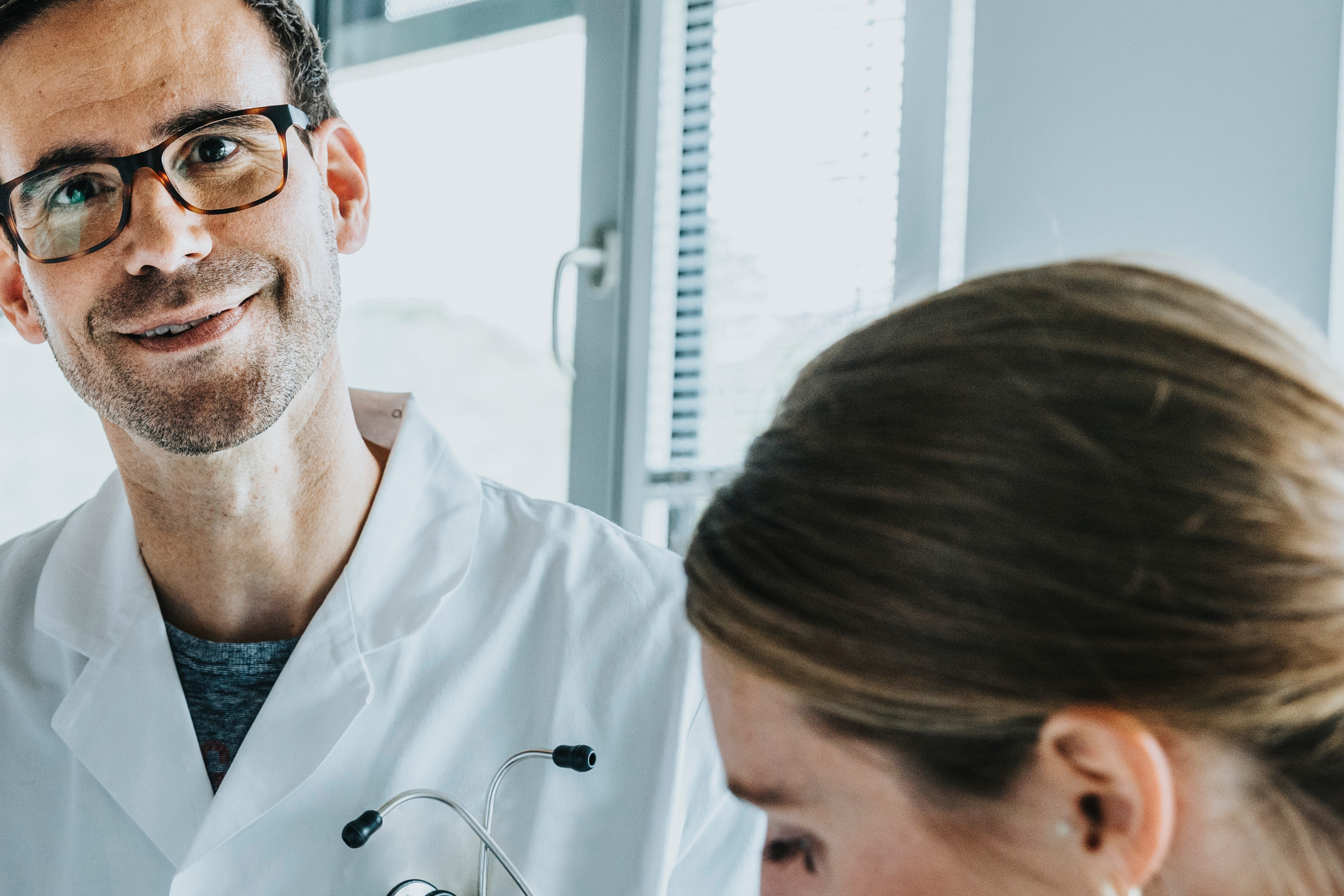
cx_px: 66
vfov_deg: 14.2
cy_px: 893
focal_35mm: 95
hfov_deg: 20.9
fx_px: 3546
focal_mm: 39
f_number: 3.5
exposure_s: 1/160
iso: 640
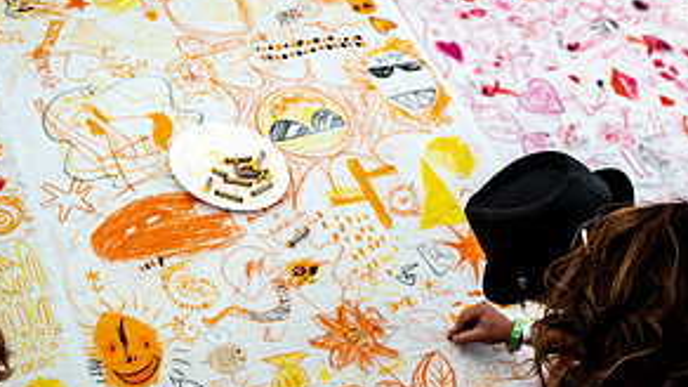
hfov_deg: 41.0
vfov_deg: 23.6
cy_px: 308
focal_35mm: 50
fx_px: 912
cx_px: 252
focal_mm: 24
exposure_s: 1/200
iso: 220
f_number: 4.5
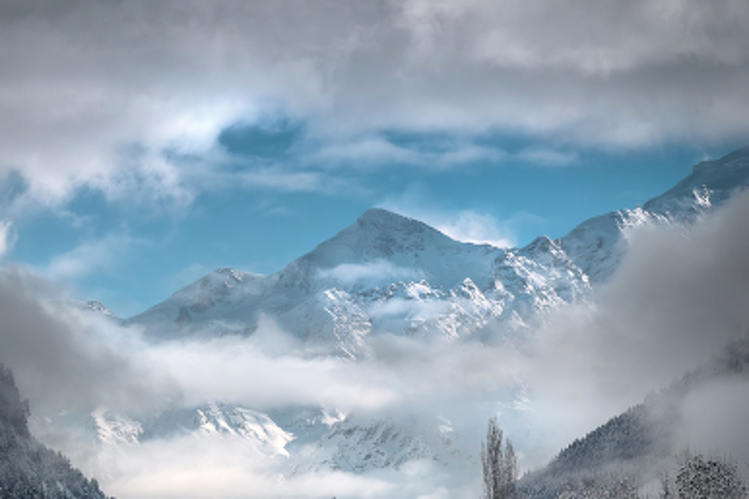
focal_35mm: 208
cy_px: 315
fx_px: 4325
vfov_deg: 6.6
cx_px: 325
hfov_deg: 9.9
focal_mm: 102.2
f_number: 10
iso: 500
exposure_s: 1/1800
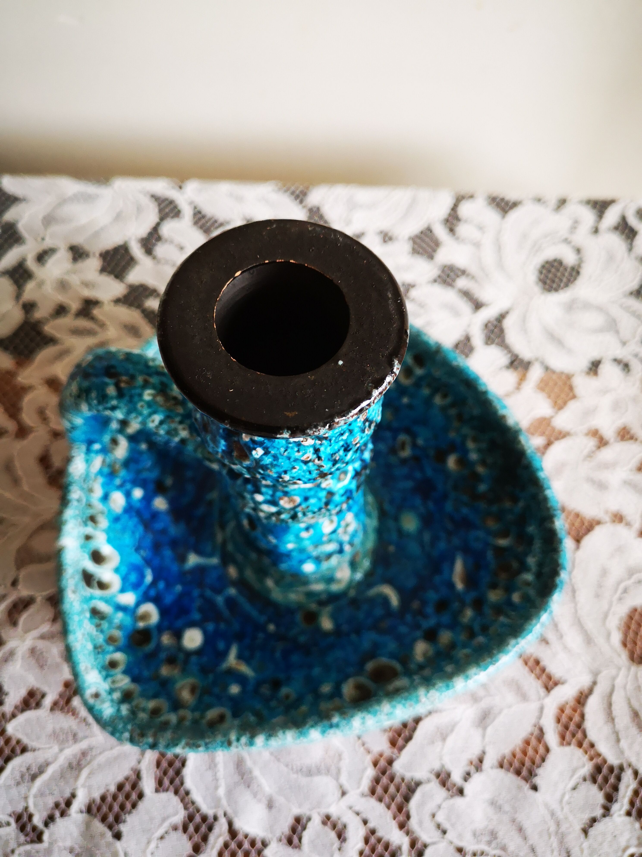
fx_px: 668
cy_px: 428
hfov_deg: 51.4
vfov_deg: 65.3
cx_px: 321
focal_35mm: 27
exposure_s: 1/50
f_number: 1.8
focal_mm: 3.95
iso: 400
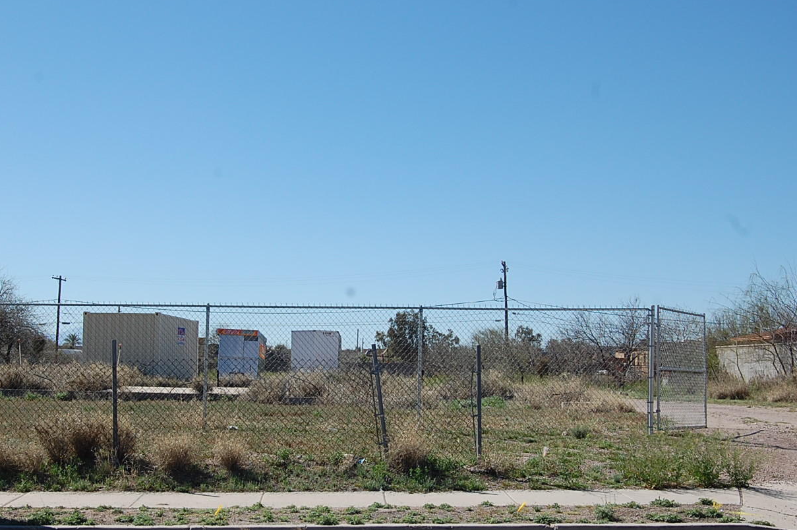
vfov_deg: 24.1
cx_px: 323
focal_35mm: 56
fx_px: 1239
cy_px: 293
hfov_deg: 35.6
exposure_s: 1/400
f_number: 10
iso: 200
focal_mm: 30
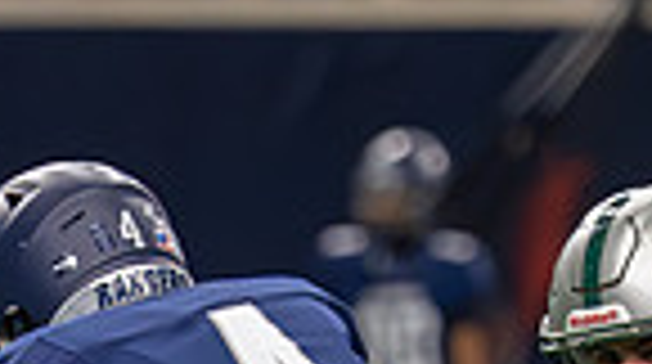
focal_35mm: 1080
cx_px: 435
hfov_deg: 2.0
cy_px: 691
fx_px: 18641
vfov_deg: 1.1
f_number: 2.8
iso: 4000
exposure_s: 1/1600
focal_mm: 146
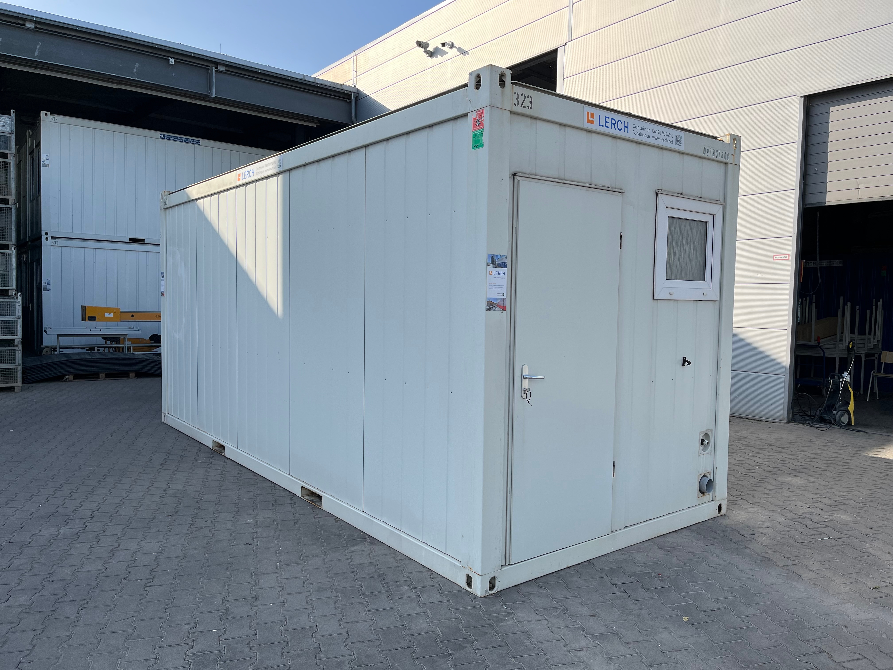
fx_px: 671
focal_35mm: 26
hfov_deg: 67.3
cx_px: 446
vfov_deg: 53.1
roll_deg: -1.0
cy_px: 335
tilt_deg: -4.1
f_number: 1.6
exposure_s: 1/1721
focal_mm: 5.1
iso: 50
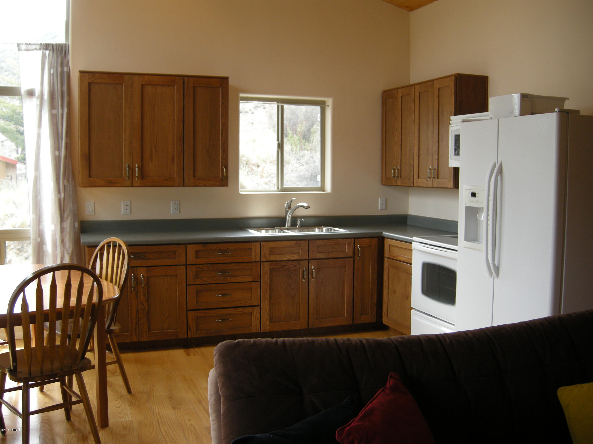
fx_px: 600
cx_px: 296
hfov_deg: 52.6
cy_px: 222
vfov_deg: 40.7
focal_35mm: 35
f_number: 2.7
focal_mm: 7.5
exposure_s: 1/51.2
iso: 80
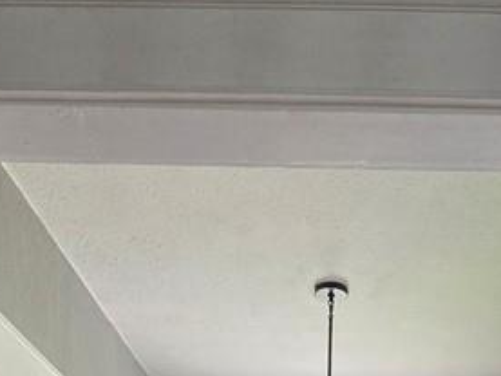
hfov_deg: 39.0
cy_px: 651
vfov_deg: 21.6
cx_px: 349
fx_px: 695
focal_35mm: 48
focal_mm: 2.2
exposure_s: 1/240
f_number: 2.2
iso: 500
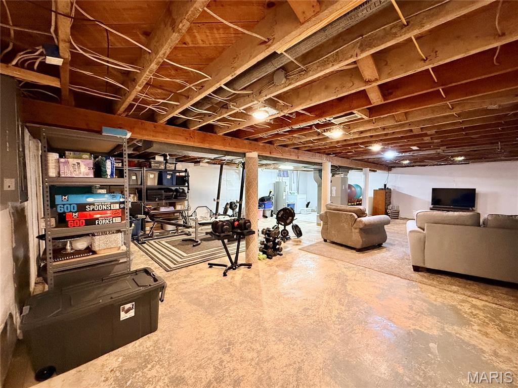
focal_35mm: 14
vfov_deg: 85.7
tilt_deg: -2.8
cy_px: 194
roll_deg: +0.4
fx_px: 209
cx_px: 259
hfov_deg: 102.1
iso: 640
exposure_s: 1/60
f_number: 2.2
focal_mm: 2.22
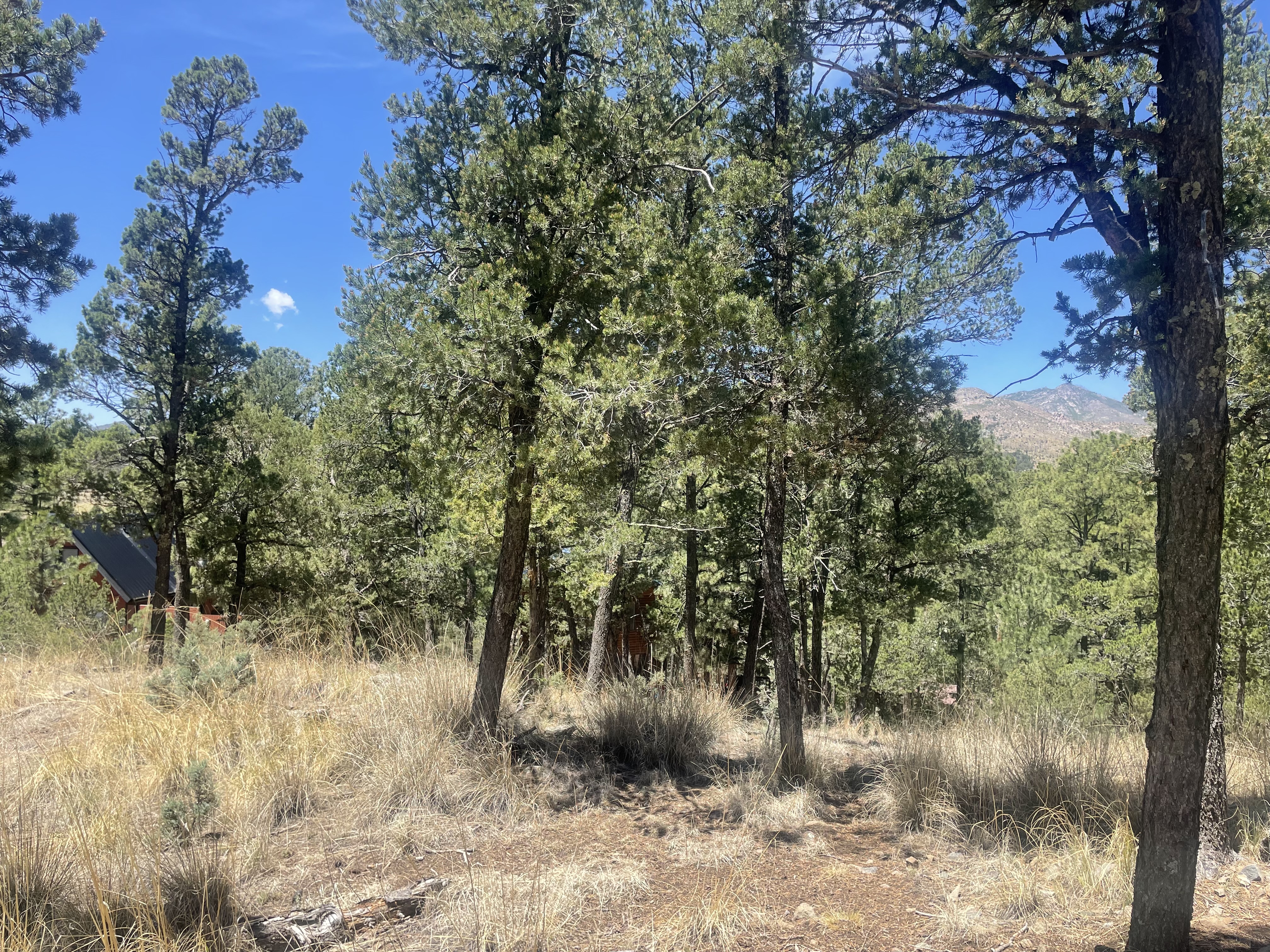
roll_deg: -1.3
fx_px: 954
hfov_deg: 67.3
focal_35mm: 26
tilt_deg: +2.3
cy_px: 476
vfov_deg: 53.1
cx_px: 635
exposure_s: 1/1416
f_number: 1.6
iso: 32
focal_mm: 4.2
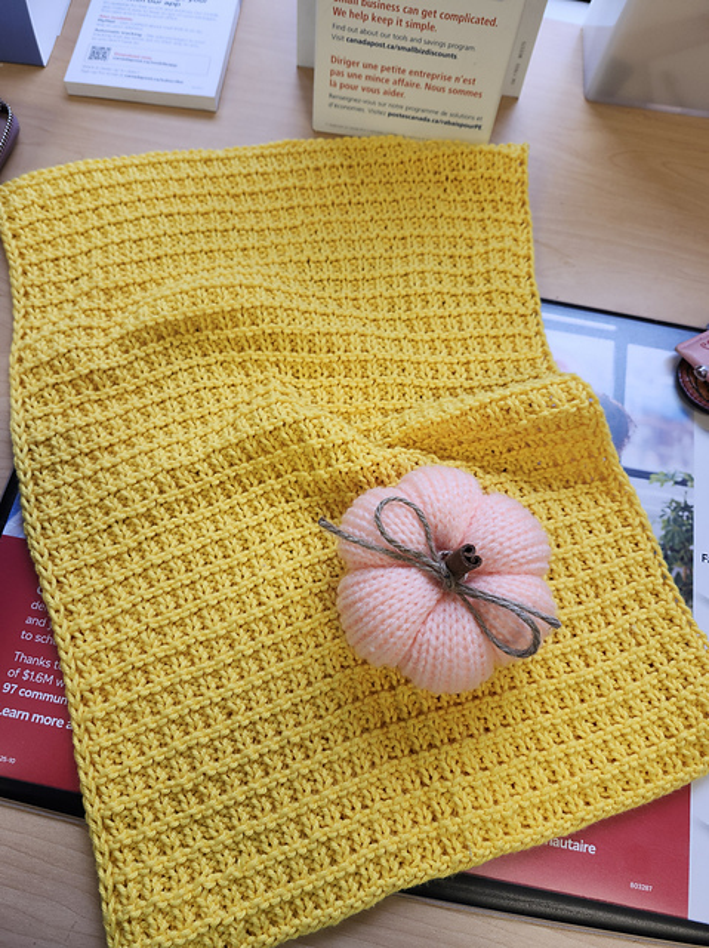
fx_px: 629
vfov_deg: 74.0
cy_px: 474
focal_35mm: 23
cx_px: 354
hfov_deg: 58.8
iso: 64
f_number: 1.8
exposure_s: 1/180
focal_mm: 5.54
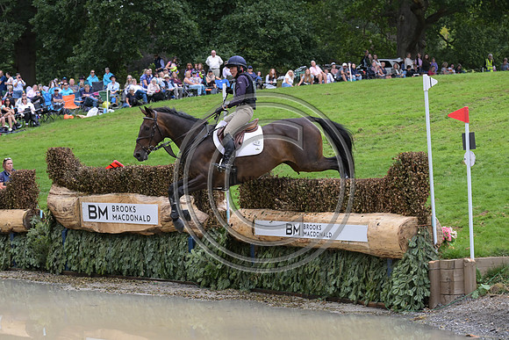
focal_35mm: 115
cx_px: 254
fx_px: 1626
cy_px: 170
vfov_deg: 11.9
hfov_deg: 17.8
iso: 1250
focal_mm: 115
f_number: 5.6
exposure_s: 1/1250
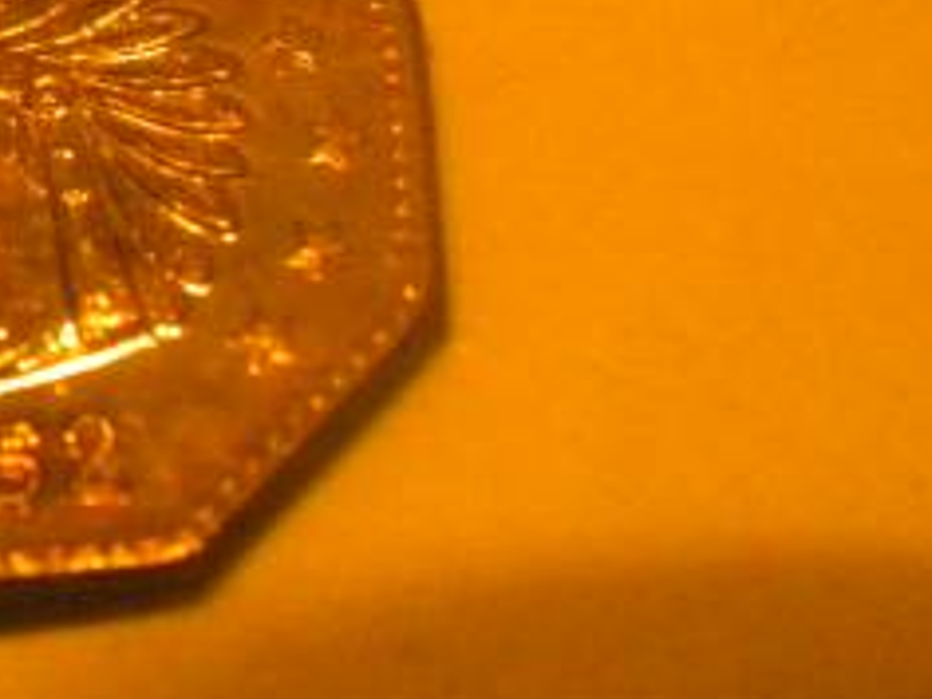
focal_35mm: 96
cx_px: 324
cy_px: -20
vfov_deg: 15.1
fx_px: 2585
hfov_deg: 20.4
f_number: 4.6
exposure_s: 1/30
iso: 800
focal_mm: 6.3
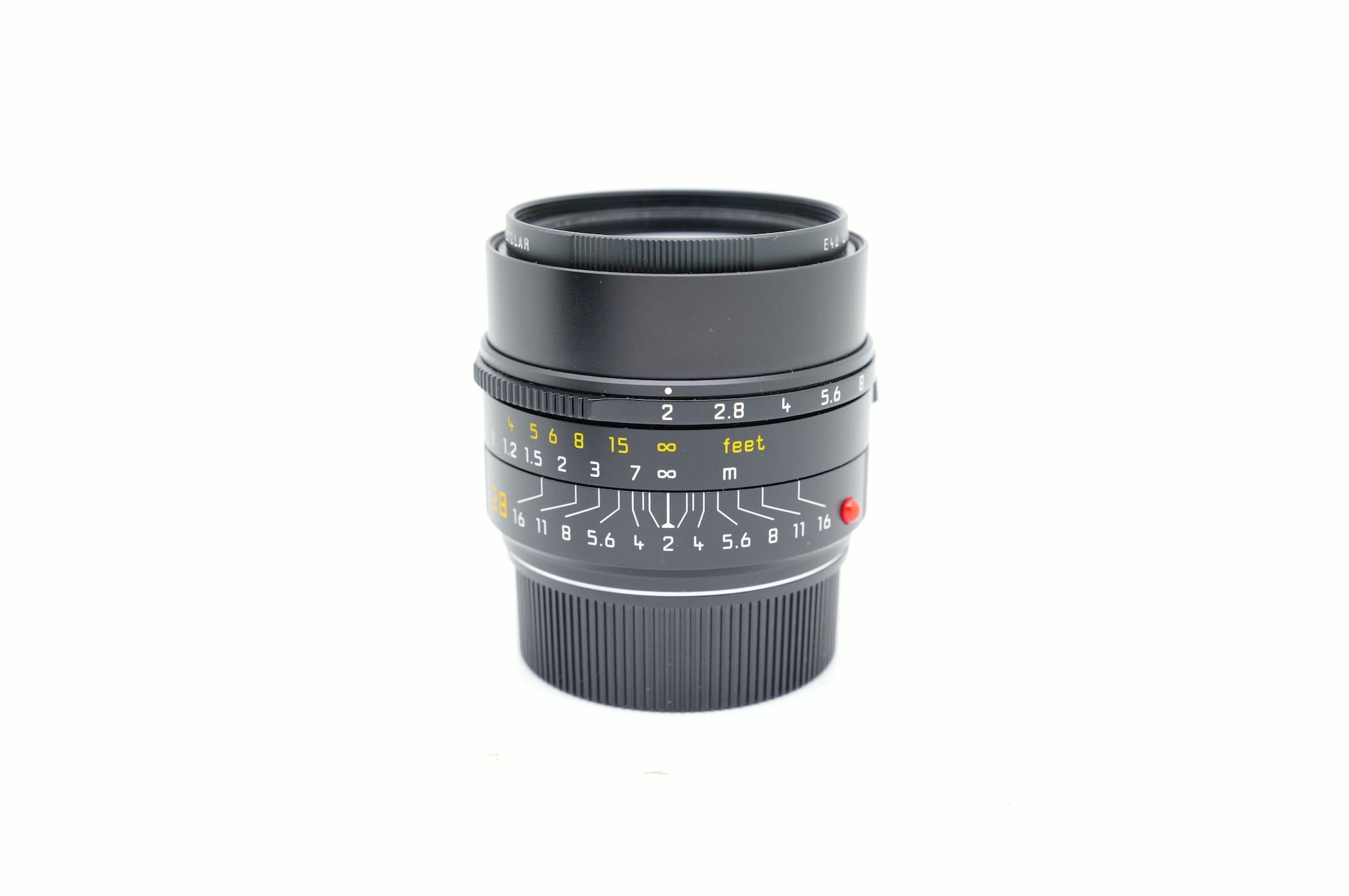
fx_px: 1609
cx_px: 674
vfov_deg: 31.1
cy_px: 448
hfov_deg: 45.5
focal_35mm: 43
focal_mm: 43
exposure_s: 1/60
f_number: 8
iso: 800
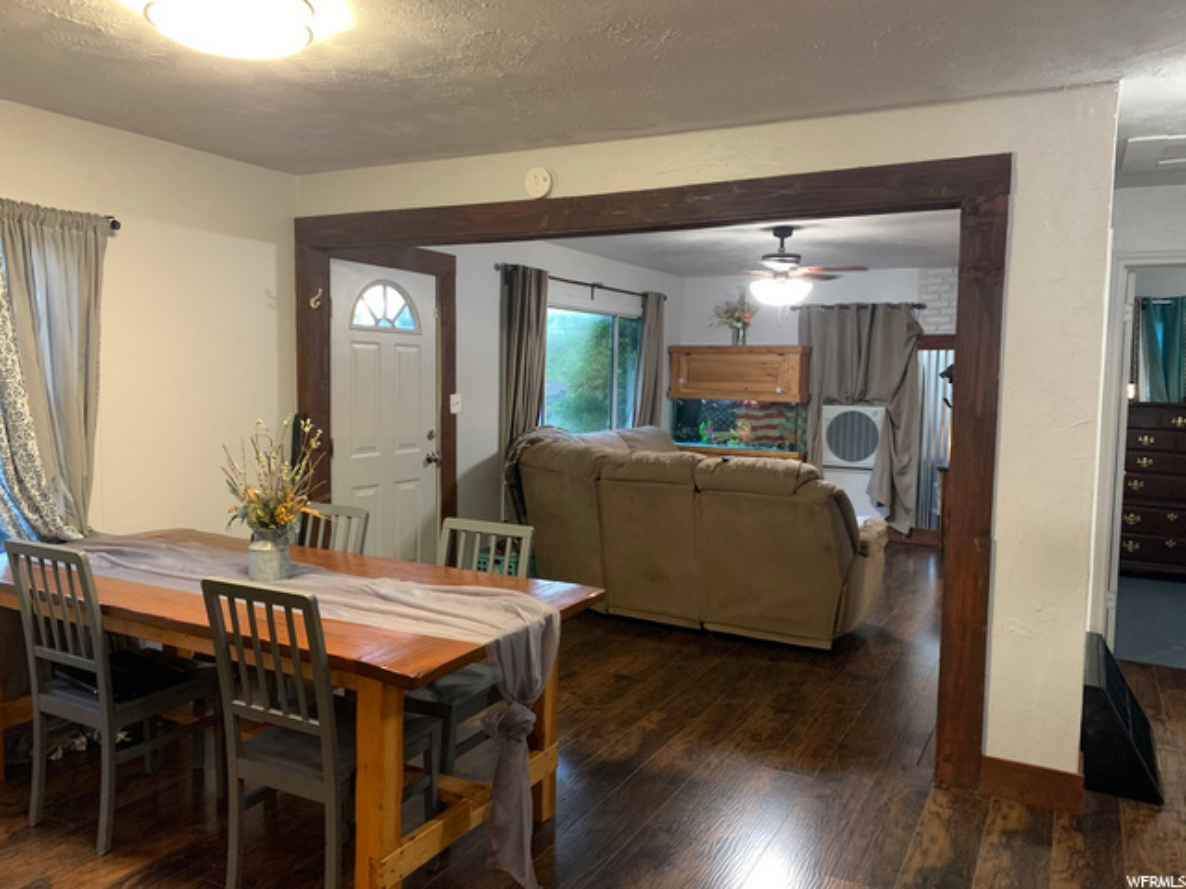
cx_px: 593
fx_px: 891
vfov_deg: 53.1
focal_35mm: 26
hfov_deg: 67.3
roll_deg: -0.2
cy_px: 444
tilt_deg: -4.5
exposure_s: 1/40
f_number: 1.8
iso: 400
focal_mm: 4.25
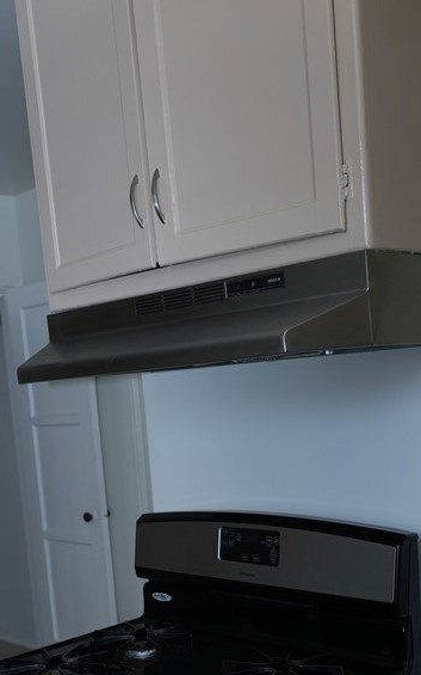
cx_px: 205
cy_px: 515
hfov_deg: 27.4
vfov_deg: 41.3
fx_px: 863
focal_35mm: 47
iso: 160
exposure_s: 1/60.1
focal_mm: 16
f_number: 2.8
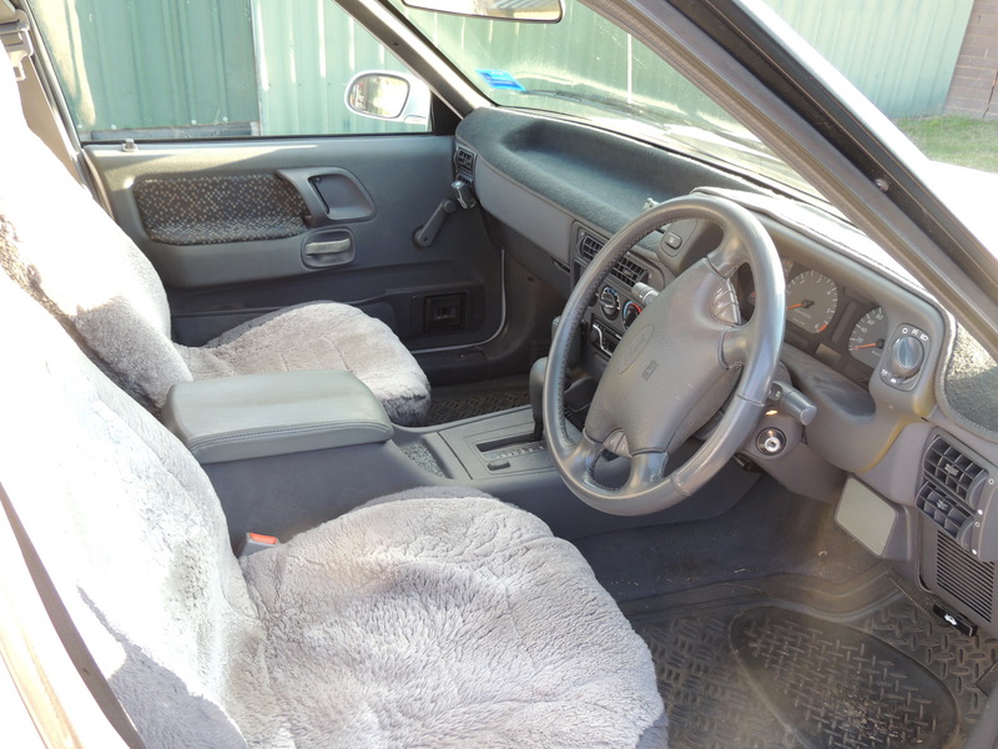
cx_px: 499
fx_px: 951
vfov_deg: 42.9
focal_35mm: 33
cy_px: 374
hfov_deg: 55.4
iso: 180
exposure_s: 1/50
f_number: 3.2
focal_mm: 5.8
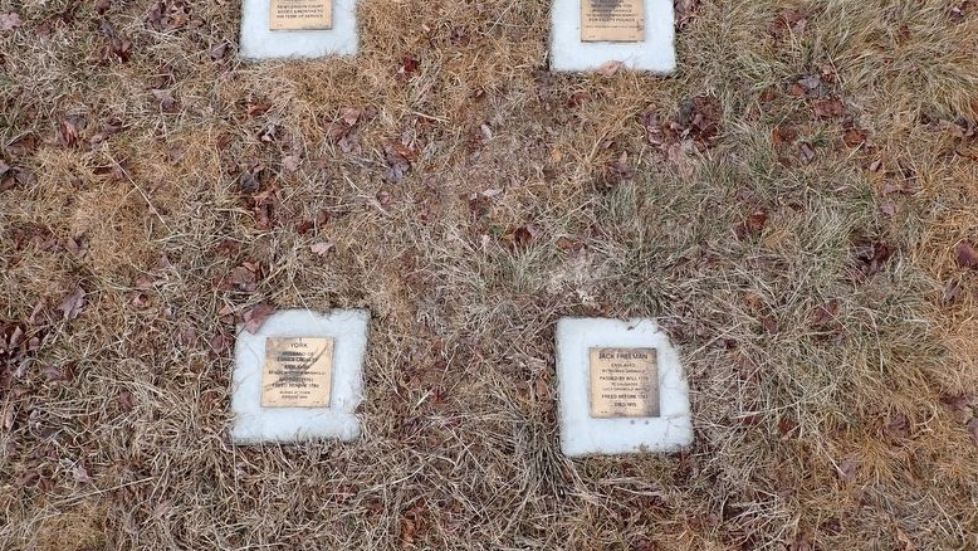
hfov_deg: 67.9
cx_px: 497
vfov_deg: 41.5
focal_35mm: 28
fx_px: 726
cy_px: 247
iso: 100
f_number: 2.8
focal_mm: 4.5
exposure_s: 1/250
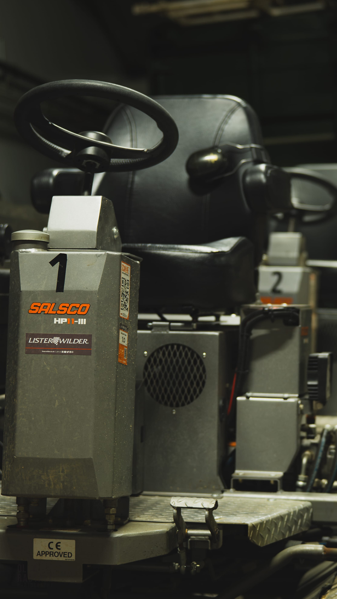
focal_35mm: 88
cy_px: 296
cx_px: 259
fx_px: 1398
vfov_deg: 24.2
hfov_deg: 13.7
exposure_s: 1/60
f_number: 2.2
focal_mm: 55
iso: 450
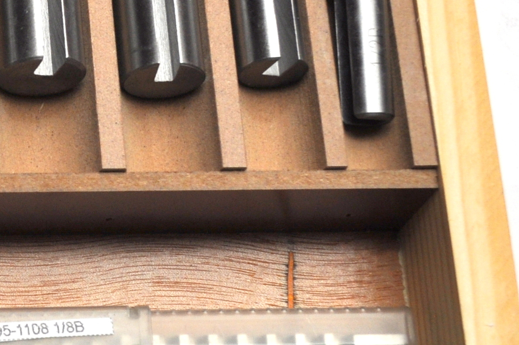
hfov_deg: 14.9
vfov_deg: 10.5
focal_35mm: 130
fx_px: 1872
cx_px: -203
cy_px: 235
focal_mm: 24
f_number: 5.6
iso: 280
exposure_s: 1/125
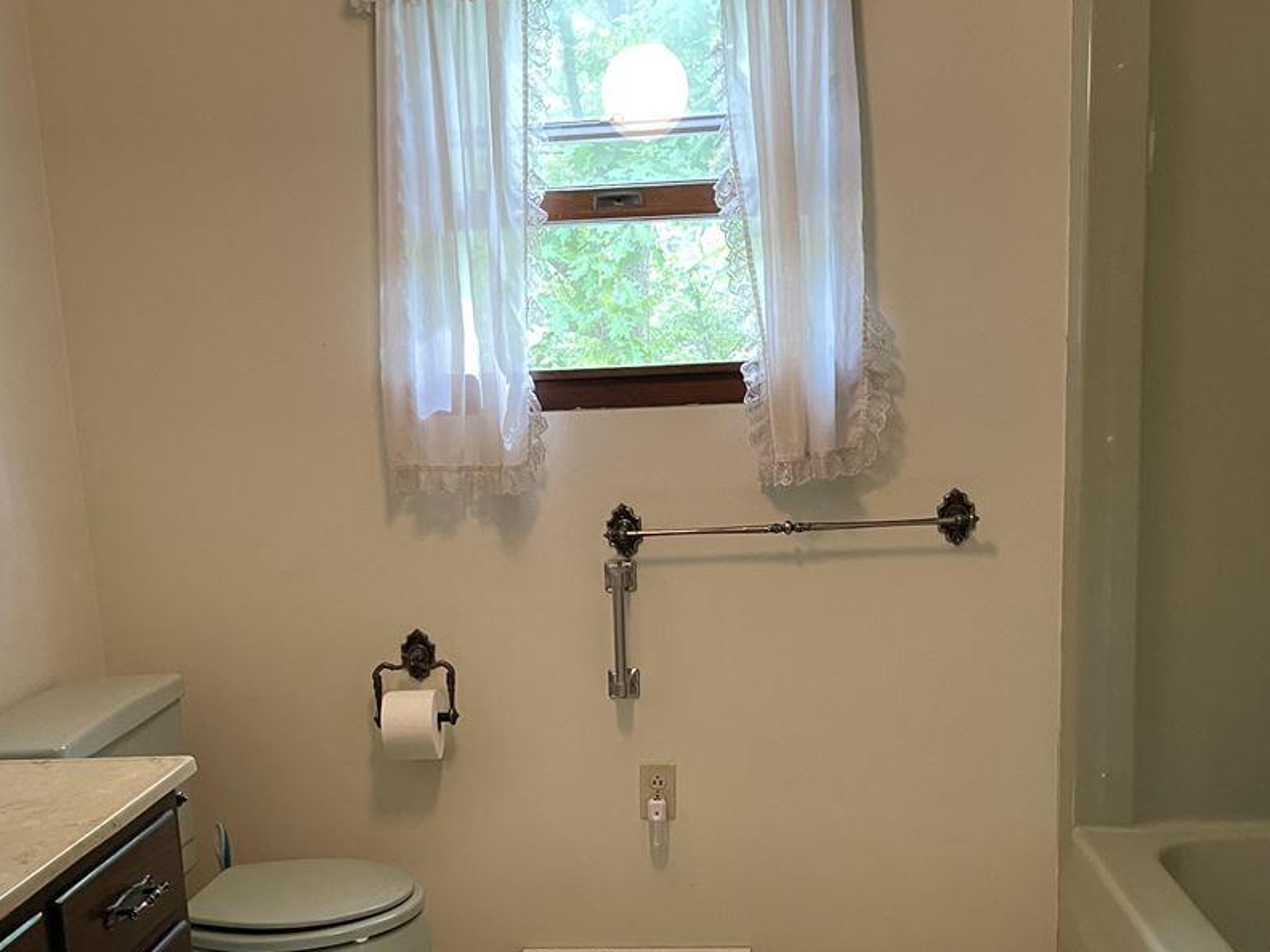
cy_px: 702
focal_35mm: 42
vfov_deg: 33.7
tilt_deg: -11.2
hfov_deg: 44.8
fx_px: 1541
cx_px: 600
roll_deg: +2.1
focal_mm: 5.1
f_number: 1.6
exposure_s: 1/60
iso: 250
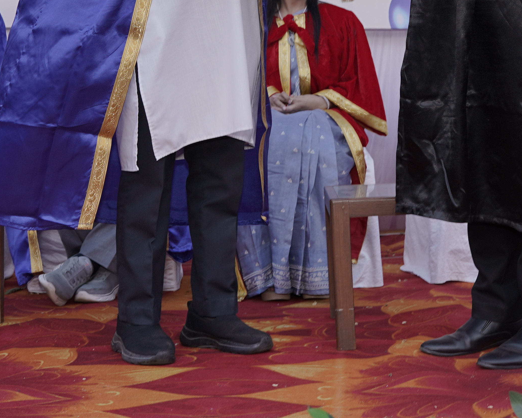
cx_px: 382
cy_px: -62
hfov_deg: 20.0
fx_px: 1468
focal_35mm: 95
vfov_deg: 15.7
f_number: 5
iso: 100
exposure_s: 1/80
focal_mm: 35
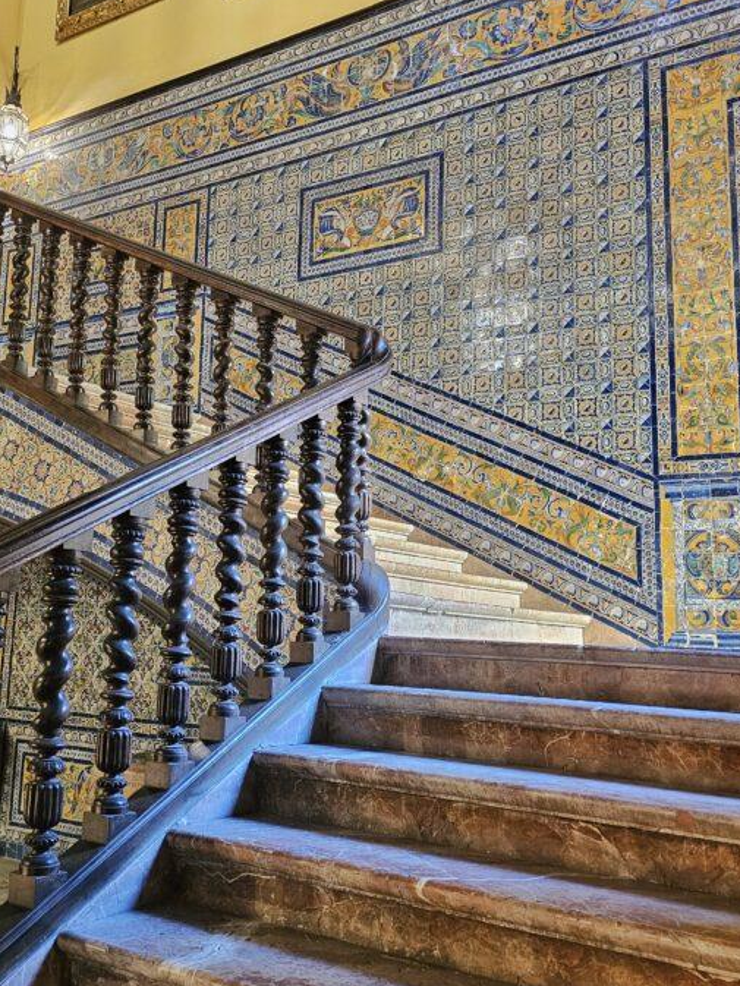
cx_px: 280
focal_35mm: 35
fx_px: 997
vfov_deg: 52.5
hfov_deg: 40.4
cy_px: 450
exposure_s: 1/50
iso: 640
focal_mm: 6.3
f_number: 1.7
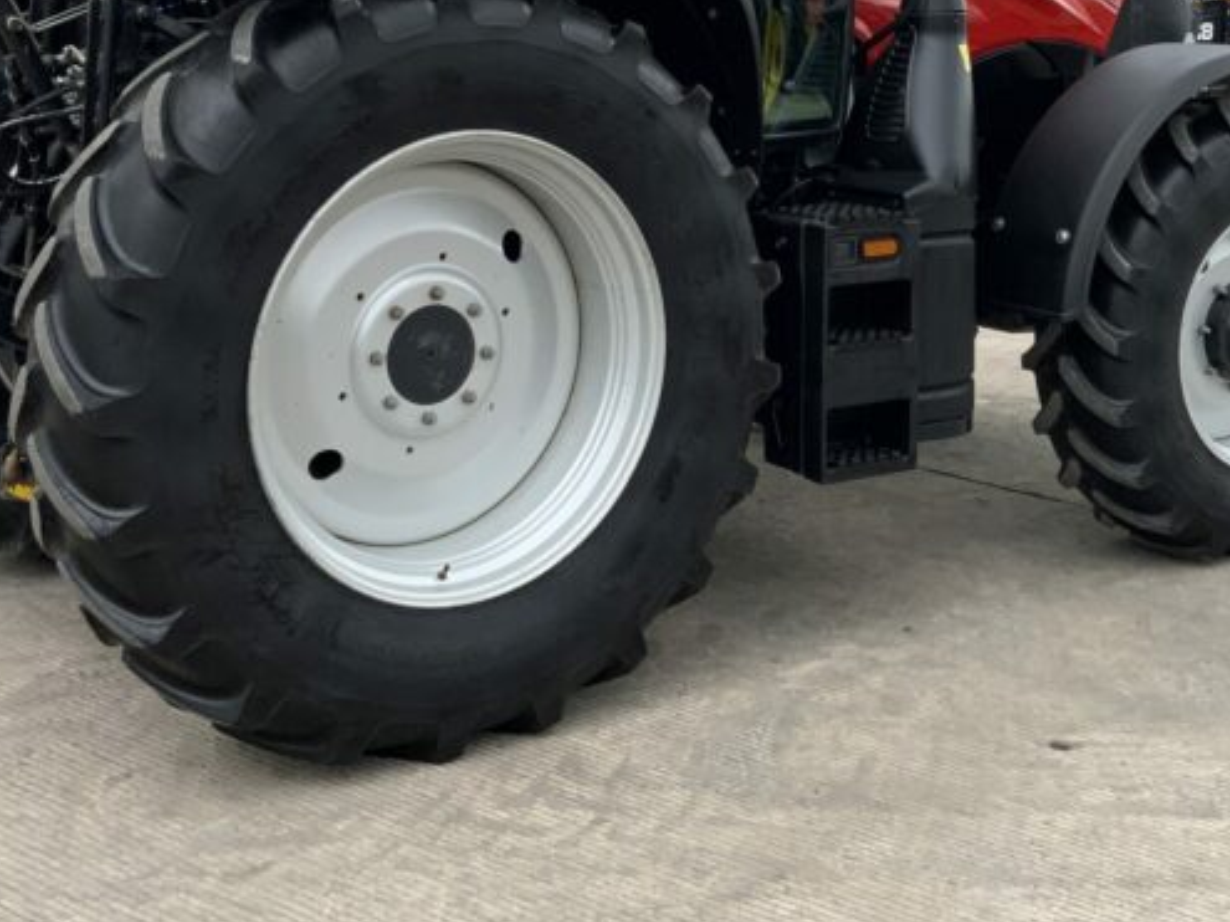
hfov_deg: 32.1
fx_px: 2131
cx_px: 716
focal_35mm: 60
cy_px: 25
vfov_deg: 23.5
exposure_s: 1/739
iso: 16
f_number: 1.8
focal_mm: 3
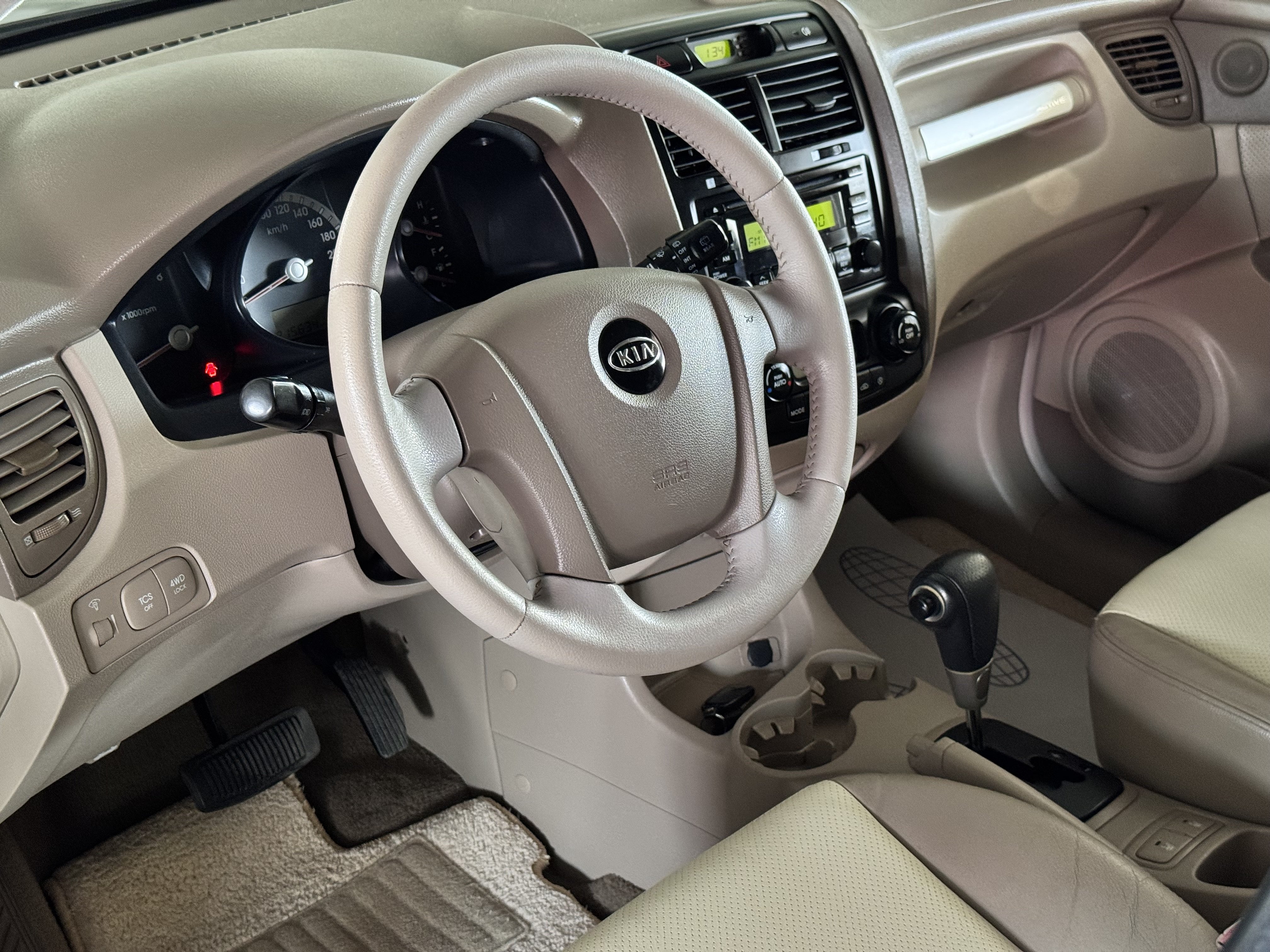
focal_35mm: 48
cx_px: 635
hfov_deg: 39.7
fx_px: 1761
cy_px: 476
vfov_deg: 30.3
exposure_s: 1/40
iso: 400
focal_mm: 6.76
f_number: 1.78
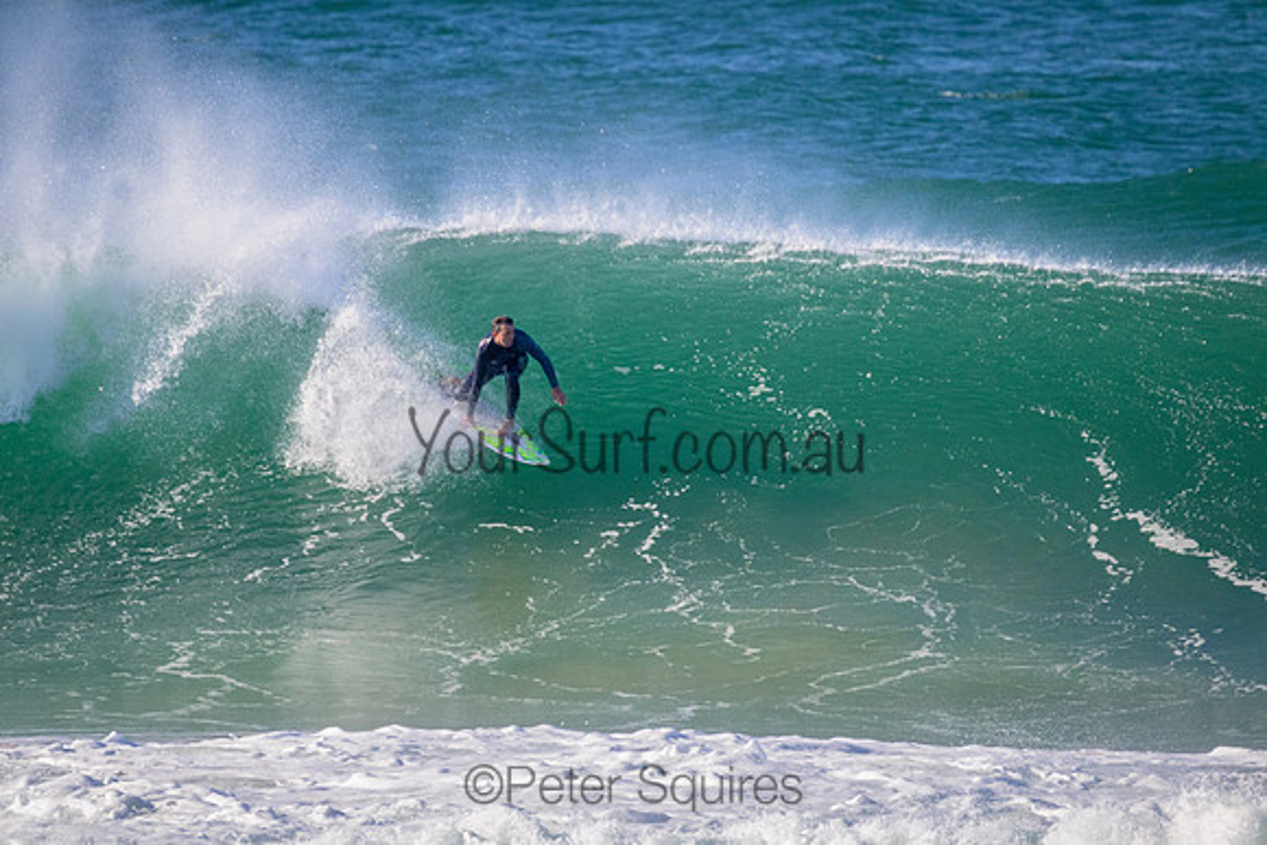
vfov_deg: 1.7
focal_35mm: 800
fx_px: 28161
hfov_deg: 2.6
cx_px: 634
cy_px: 422
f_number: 11
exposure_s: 1/2000
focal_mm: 800
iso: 2500
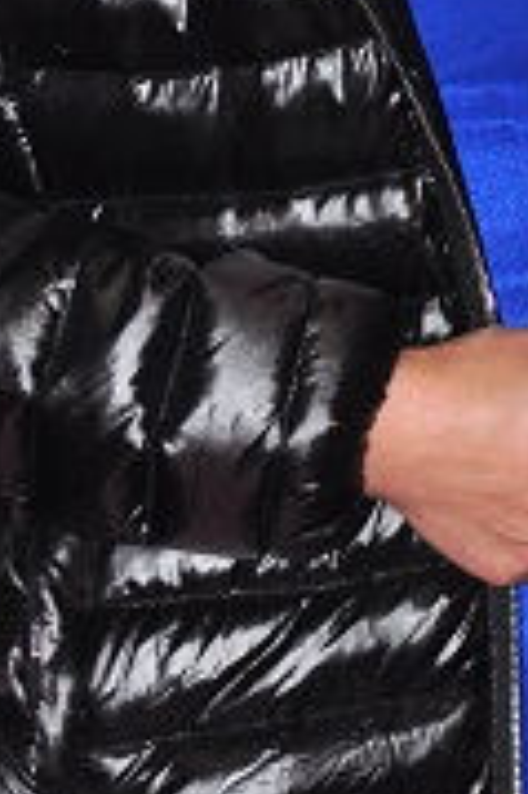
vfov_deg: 7.2
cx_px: 610
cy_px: 27
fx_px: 6282
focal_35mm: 285
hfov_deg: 4.8
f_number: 4
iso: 500
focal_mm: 50
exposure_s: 1/200
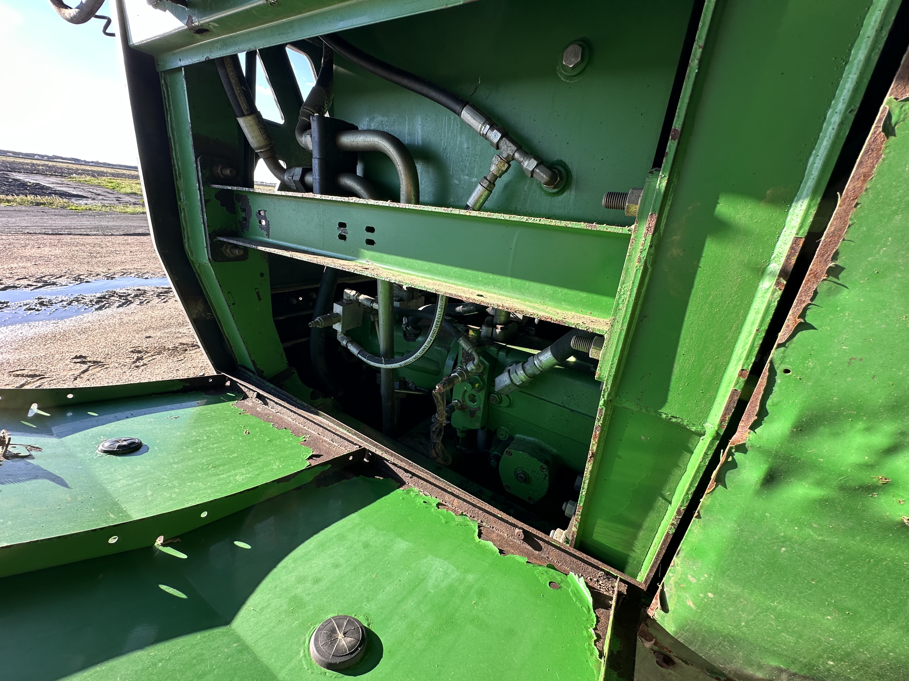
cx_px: 454
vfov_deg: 85.7
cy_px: 340
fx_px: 368
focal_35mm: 14
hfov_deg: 102.1
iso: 40
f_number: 2.2
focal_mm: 2.22
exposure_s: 1/171
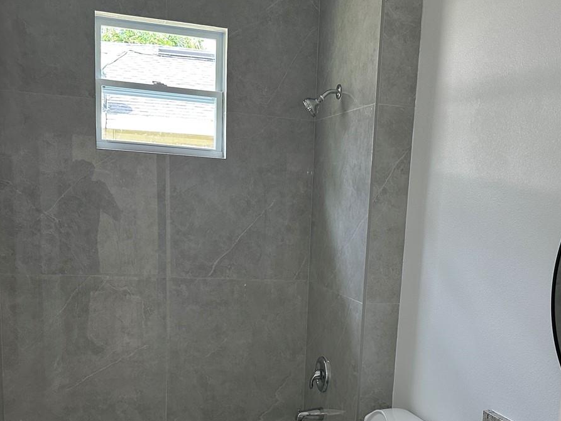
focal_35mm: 43
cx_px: 347
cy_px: 354
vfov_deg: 32.4
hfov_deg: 43.5
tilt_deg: -11.3
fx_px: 697
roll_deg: -3.9
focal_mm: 6.86
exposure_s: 1/120
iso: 200
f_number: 1.78
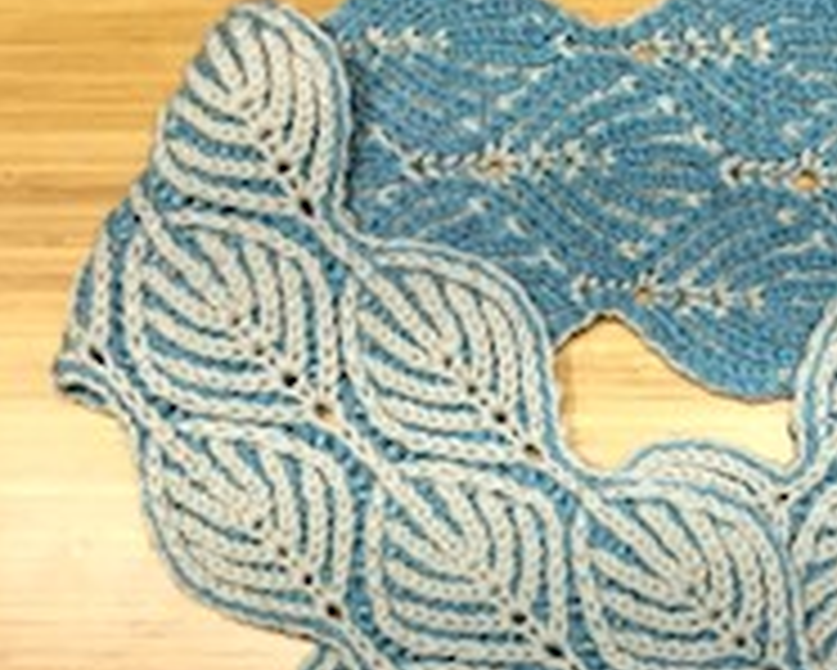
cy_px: 585
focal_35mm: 65
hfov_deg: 28.1
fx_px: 1611
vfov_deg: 23.0
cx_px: 742
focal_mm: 3.3
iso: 25
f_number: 2.4
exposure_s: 1/314
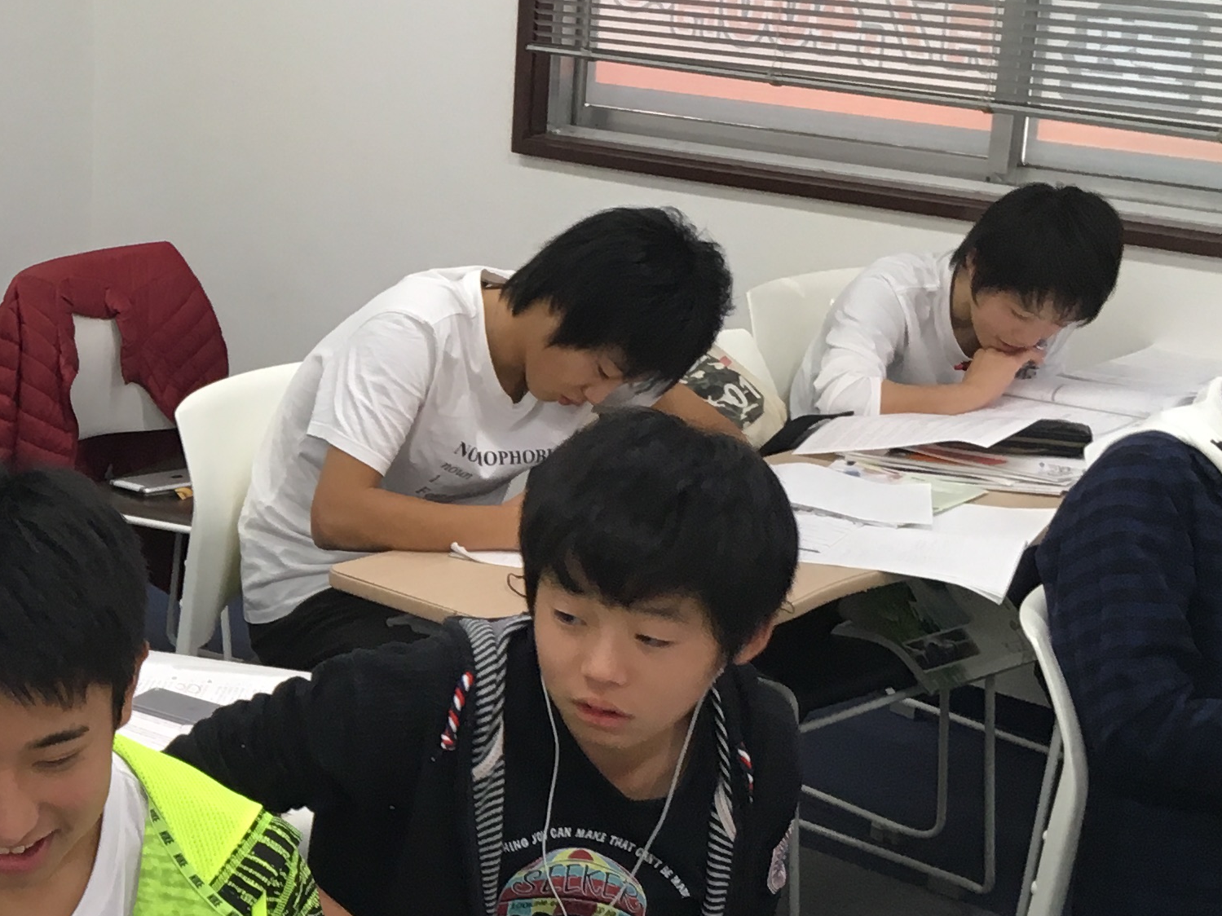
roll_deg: +1.0
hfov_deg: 23.4
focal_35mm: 78
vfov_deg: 18.9
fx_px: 2753
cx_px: -147
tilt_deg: -17.7
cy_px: 563
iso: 32
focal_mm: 4.15
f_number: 2.2
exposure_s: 1/33
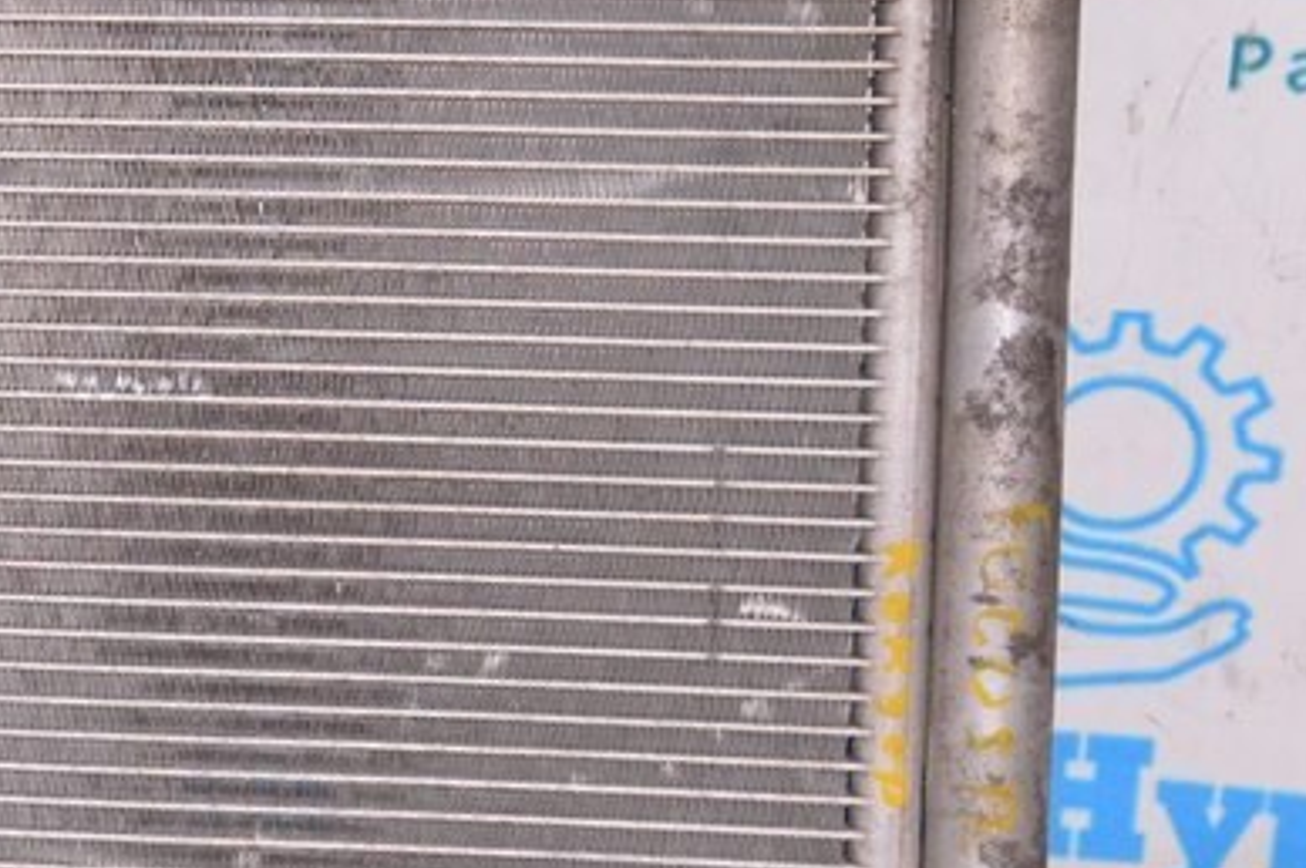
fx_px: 3443
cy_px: 365
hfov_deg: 20.2
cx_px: -229
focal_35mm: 95
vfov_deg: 14.4
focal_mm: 24
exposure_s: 1/100
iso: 1600
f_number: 8
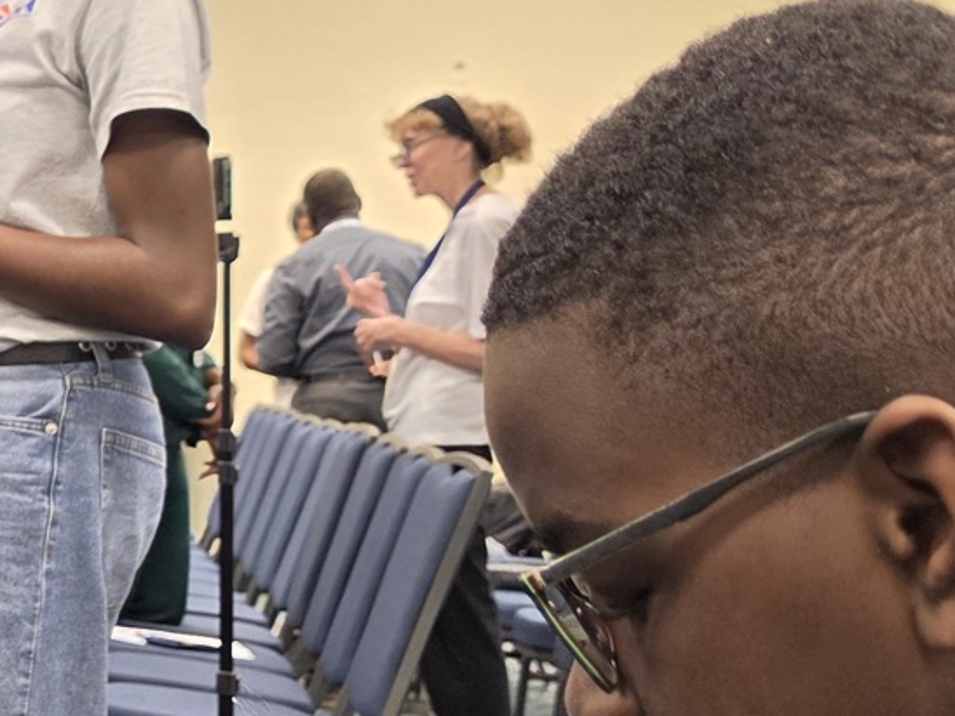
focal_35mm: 84
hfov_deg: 18.9
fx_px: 2317
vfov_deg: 17.6
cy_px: 322
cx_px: -666
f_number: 1.4
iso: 250
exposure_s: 1/120
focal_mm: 6.5
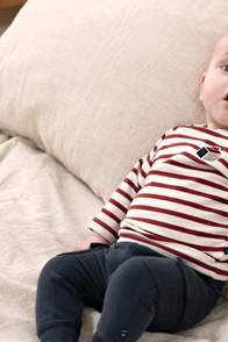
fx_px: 807
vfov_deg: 23.8
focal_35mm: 85
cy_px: 233
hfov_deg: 16.0
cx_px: 156
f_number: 4
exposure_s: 1/125
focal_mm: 50
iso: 1600
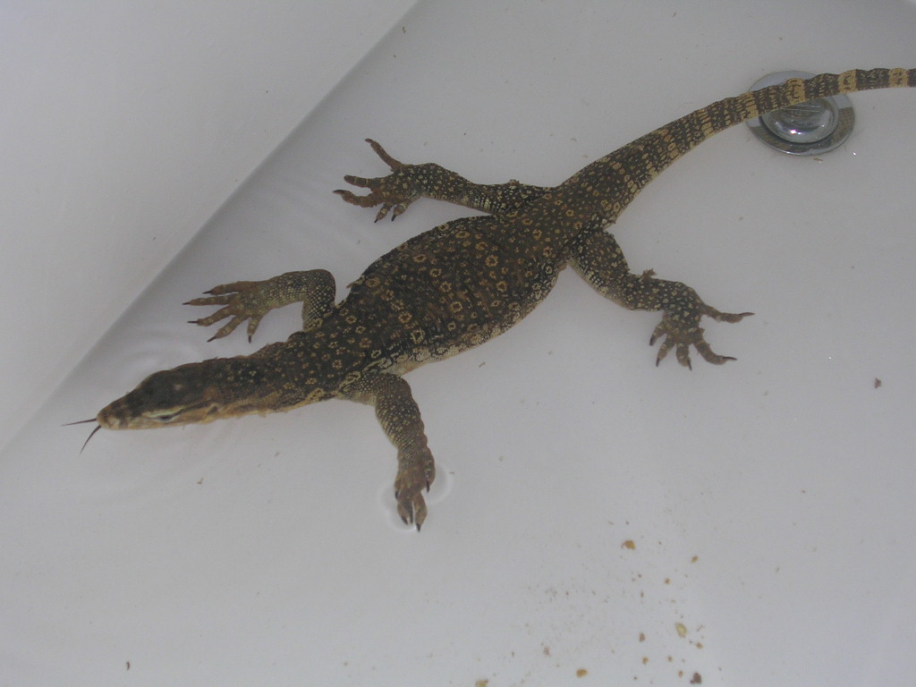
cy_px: 344
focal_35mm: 63
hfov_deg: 30.7
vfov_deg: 23.3
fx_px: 1667
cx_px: 458
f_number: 3.5
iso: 50
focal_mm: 9.6
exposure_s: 1/60.1
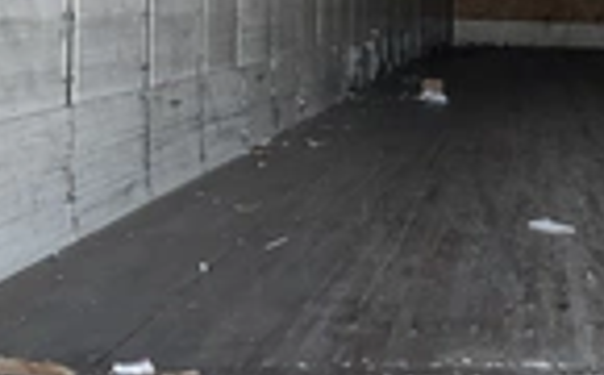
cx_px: 650
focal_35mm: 85
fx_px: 1396
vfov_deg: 15.2
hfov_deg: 23.1
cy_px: 54
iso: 25
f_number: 1.8
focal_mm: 3
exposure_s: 1/200
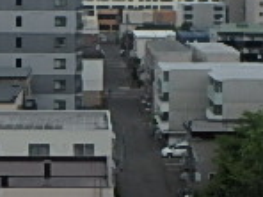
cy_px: -25
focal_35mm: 91
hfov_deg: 21.5
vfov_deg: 15.8
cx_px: 108
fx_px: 691
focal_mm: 3.7
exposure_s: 1/1250
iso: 125
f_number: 3.5
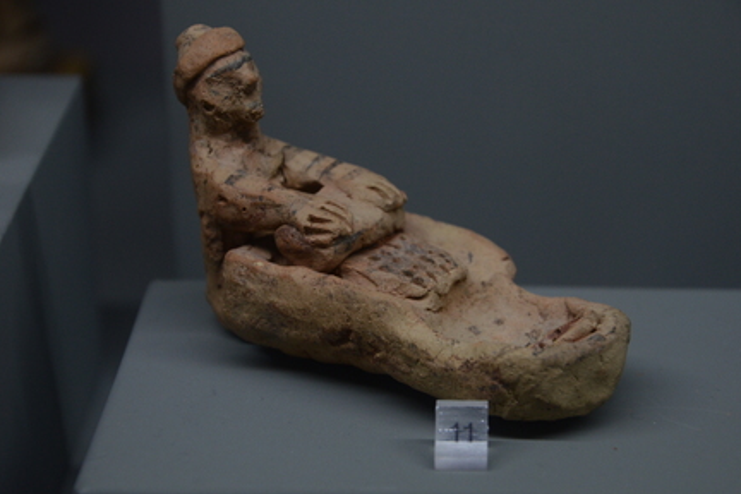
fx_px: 2696
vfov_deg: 10.5
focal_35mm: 131
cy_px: 248
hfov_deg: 15.6
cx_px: 369
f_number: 5.6
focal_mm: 86
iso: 1000
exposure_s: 1/60
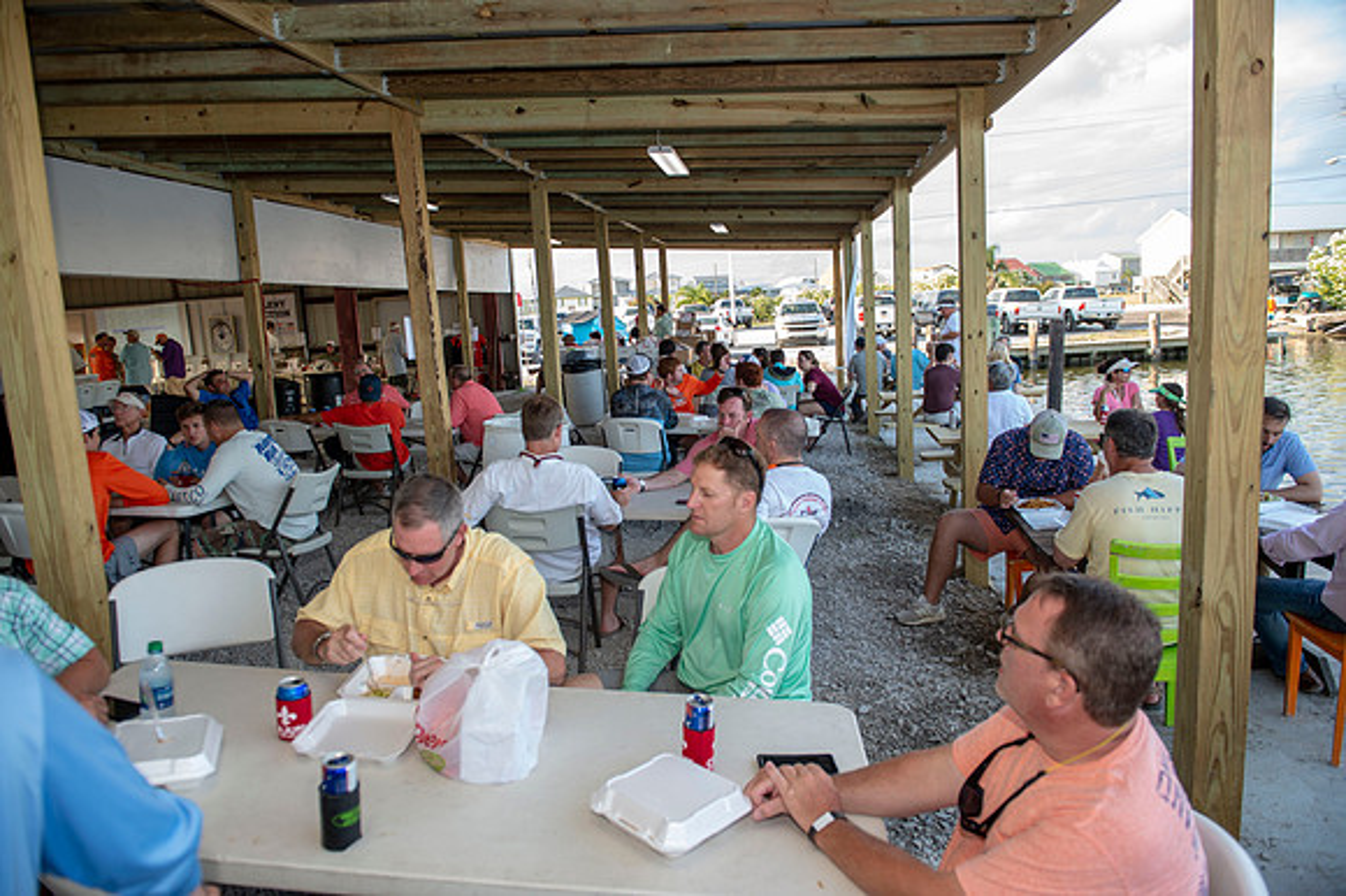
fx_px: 897
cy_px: 448
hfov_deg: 73.8
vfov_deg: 53.1
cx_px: 673
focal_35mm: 24
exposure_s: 1/80
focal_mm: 24
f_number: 3.5
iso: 50
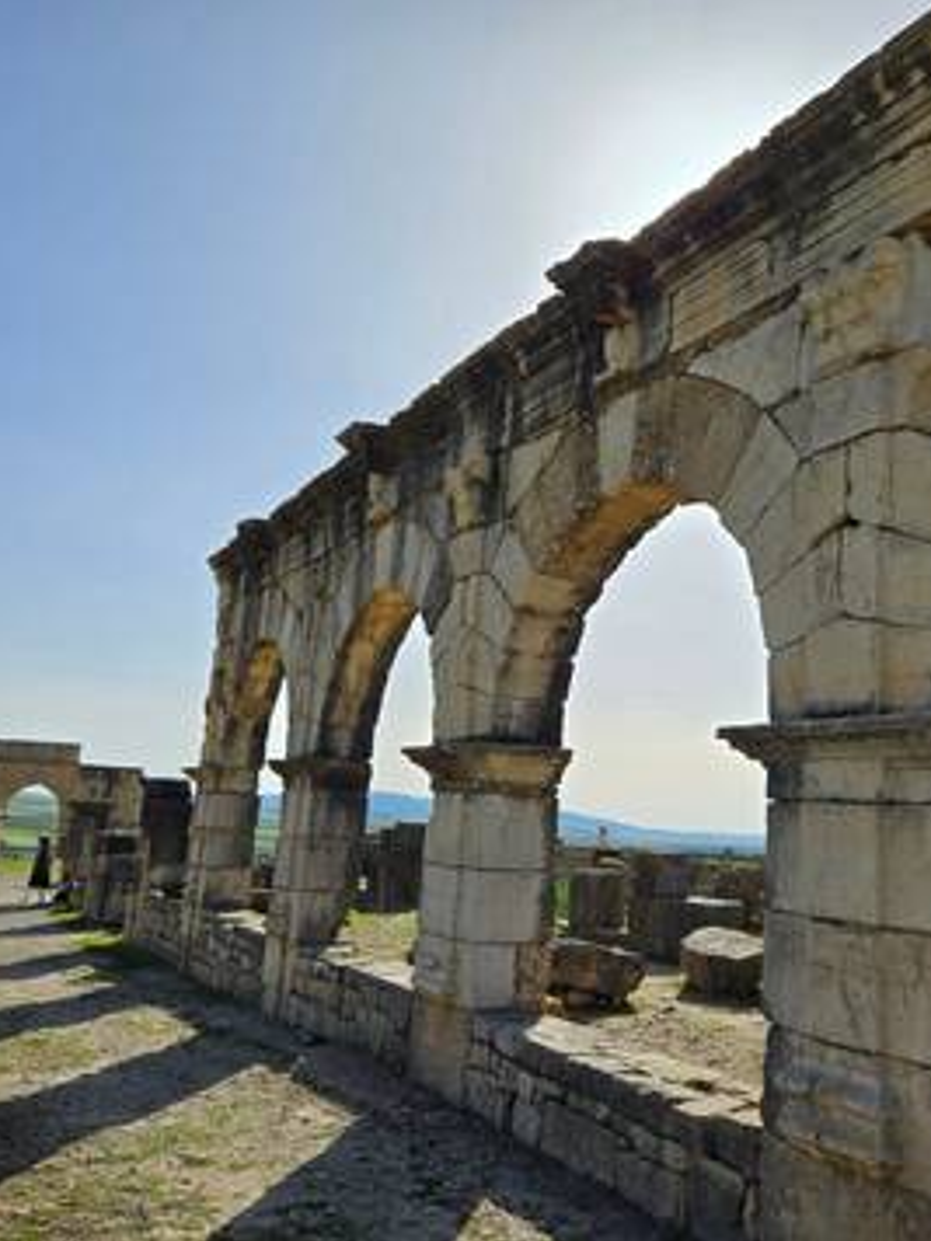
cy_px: 617
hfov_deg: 45.0
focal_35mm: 31
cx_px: 596
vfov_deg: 58.4
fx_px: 1112
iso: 25
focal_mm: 5.4
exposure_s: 1/4557
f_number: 1.8
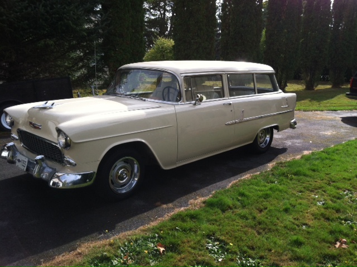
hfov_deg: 52.7
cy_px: 134
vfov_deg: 40.6
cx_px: 178
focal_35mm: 35
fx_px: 360
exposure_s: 1/732
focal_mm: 3.9
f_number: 2.8
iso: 80
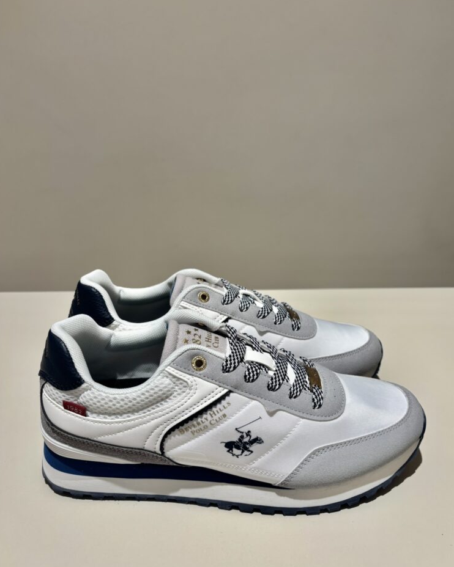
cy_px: 299
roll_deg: +1.0
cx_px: 231
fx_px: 470
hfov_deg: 51.5
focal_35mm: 28
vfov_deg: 62.2
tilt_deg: -25.7
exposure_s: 1/100
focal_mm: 5.96
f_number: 1.6
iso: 40
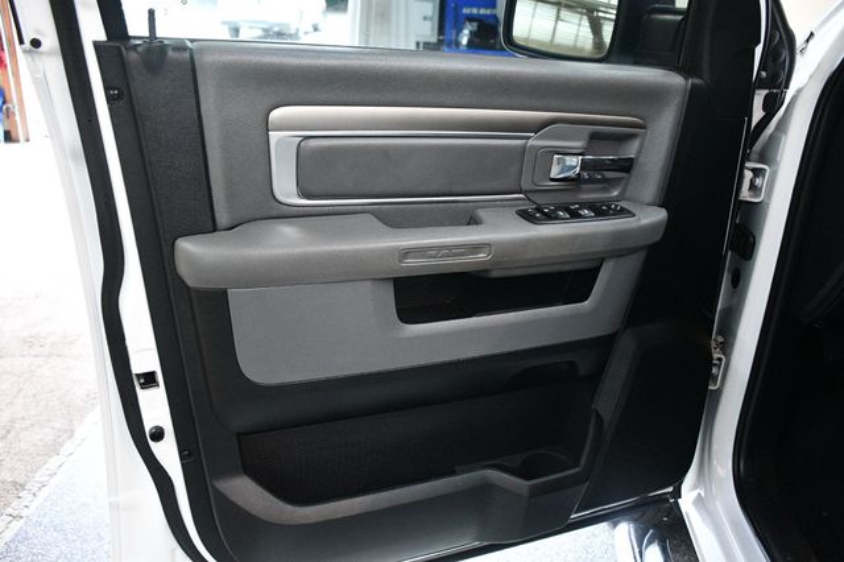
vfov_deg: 43.6
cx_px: 422
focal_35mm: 30
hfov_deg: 62.0
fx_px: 703
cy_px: 281
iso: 3200
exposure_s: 1/100
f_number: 3.5
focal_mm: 20
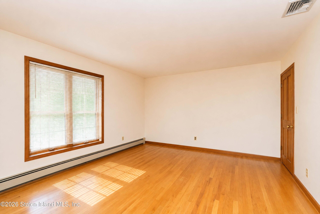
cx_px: 160
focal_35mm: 15
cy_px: 107
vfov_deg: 77.3
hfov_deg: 100.4
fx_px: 133
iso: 2000
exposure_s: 1/60
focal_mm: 10
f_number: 8
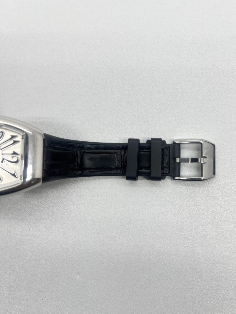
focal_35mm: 26
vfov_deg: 67.3
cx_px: 118
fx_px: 236
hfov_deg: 53.1
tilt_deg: -81.8
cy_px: 157
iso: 32
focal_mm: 5.7
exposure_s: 1/141
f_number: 1.5
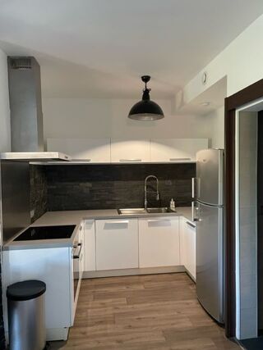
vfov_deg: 67.3
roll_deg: +1.1
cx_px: 132
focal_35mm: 26
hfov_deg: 53.0
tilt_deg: -1.4
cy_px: 175
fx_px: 264
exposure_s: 1/50
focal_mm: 4.2
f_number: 1.6
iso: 400
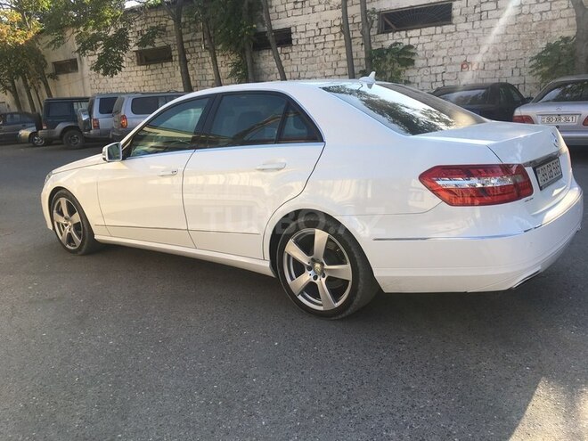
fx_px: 493
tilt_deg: -13.4
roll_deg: +3.5
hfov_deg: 61.7
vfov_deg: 48.2
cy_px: 220
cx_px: 294
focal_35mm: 29
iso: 25
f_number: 2.2
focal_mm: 4.15
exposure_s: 1/534
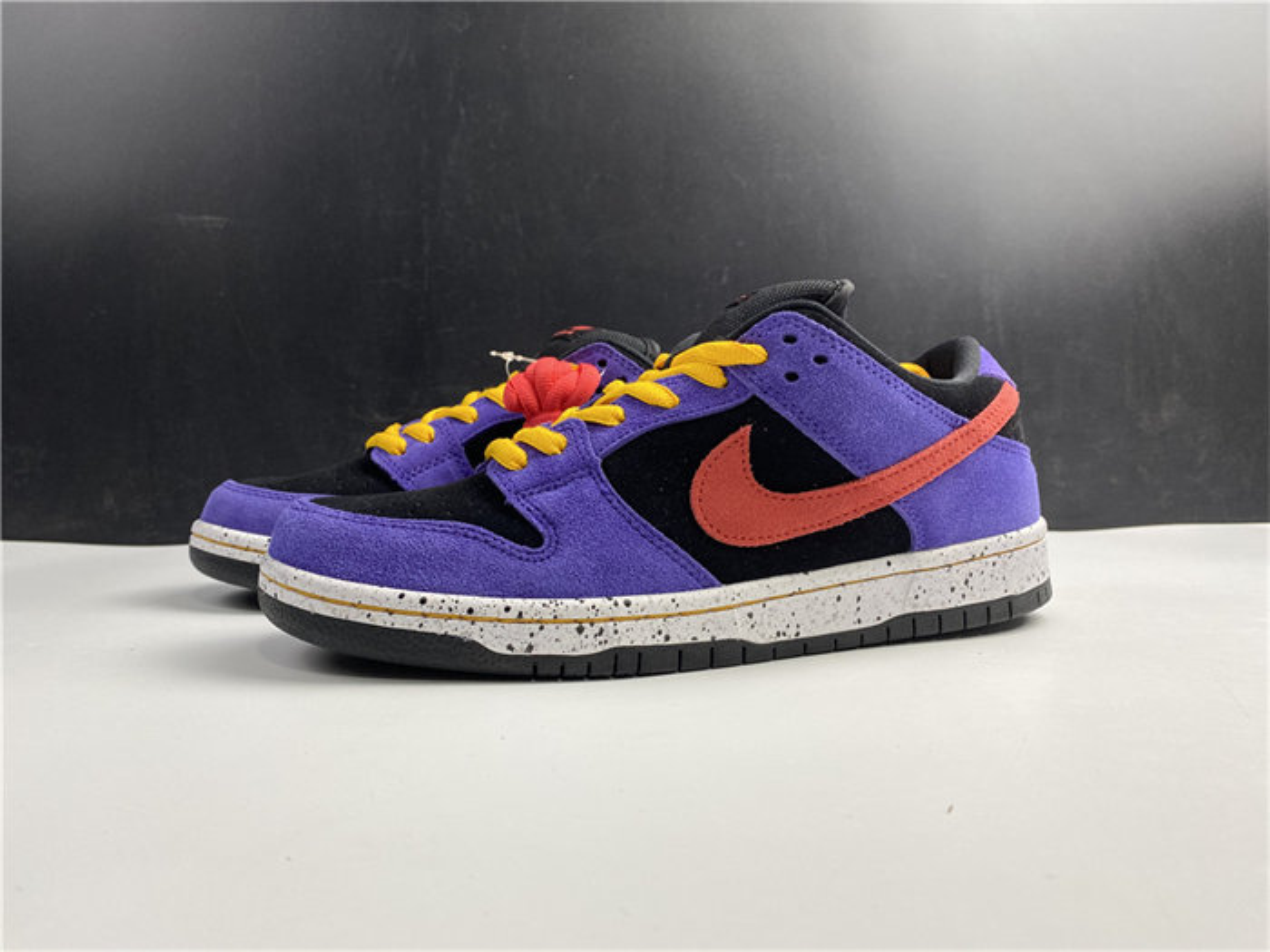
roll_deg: +1.6
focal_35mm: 26
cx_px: 635
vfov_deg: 53.1
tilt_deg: +0.0
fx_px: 954
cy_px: 476
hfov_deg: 67.3
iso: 64
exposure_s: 1/100
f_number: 1.8
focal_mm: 4.25
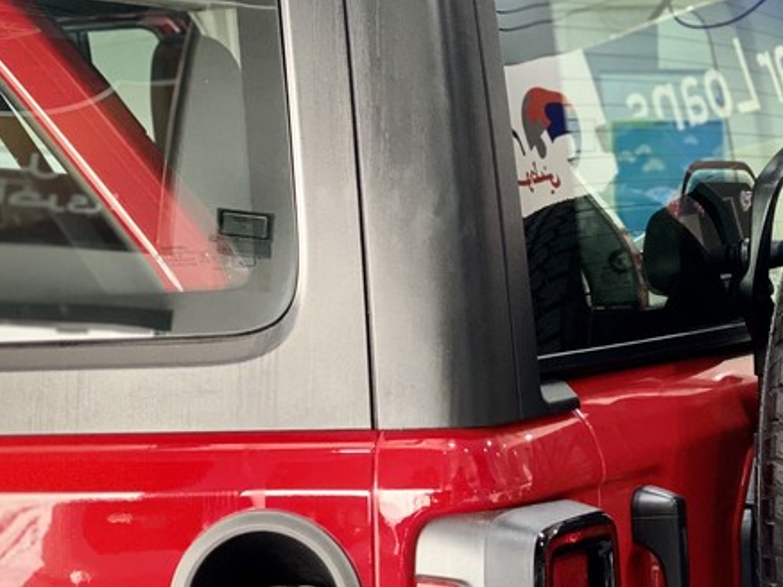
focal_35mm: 119
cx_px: 487
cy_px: 310
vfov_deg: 12.5
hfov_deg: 16.5
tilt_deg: -2.5
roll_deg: +1.1
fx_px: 2692
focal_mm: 6
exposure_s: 1/122
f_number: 2
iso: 200
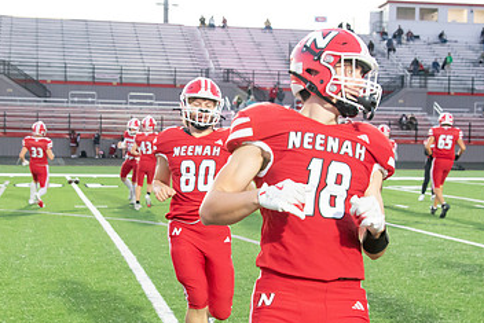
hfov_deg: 25.7
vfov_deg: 17.3
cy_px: 190
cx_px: 264
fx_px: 1062
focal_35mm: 79
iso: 8000
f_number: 5.6
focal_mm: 48
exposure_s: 1/320
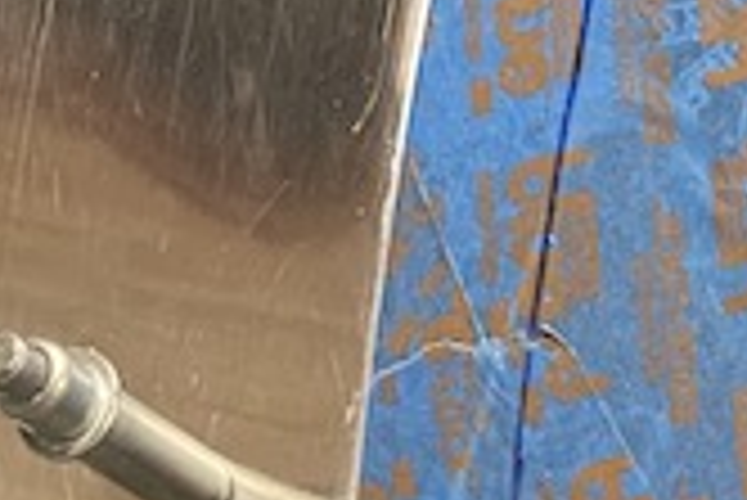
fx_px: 5420
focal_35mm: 261
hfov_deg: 7.8
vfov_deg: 5.1
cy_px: 1315
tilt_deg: -17.3
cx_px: 860
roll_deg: -4.8
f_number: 2
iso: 400
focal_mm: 6
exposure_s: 1/60
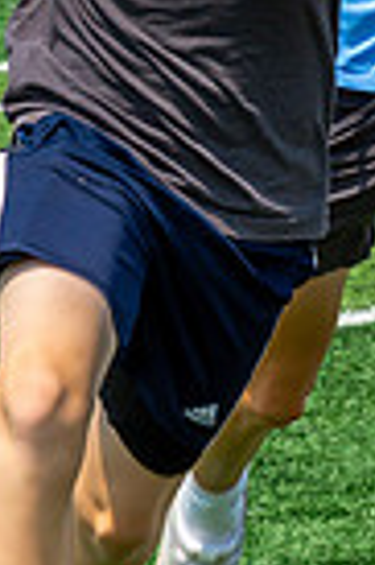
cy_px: -2
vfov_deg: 3.1
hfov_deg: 2.0
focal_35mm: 673
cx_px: 297
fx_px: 10541
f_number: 13
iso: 320
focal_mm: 120
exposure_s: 1/320
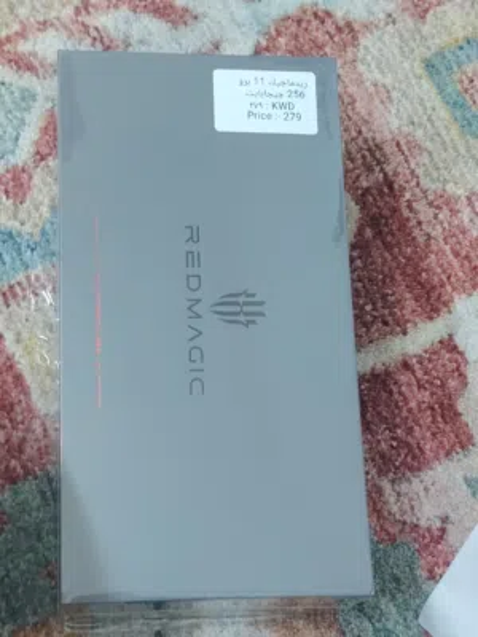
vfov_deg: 27.4
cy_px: 318
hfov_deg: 20.7
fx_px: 1307
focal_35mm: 71
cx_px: 239
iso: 756
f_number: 1.75
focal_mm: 5.25
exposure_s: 1/33.3
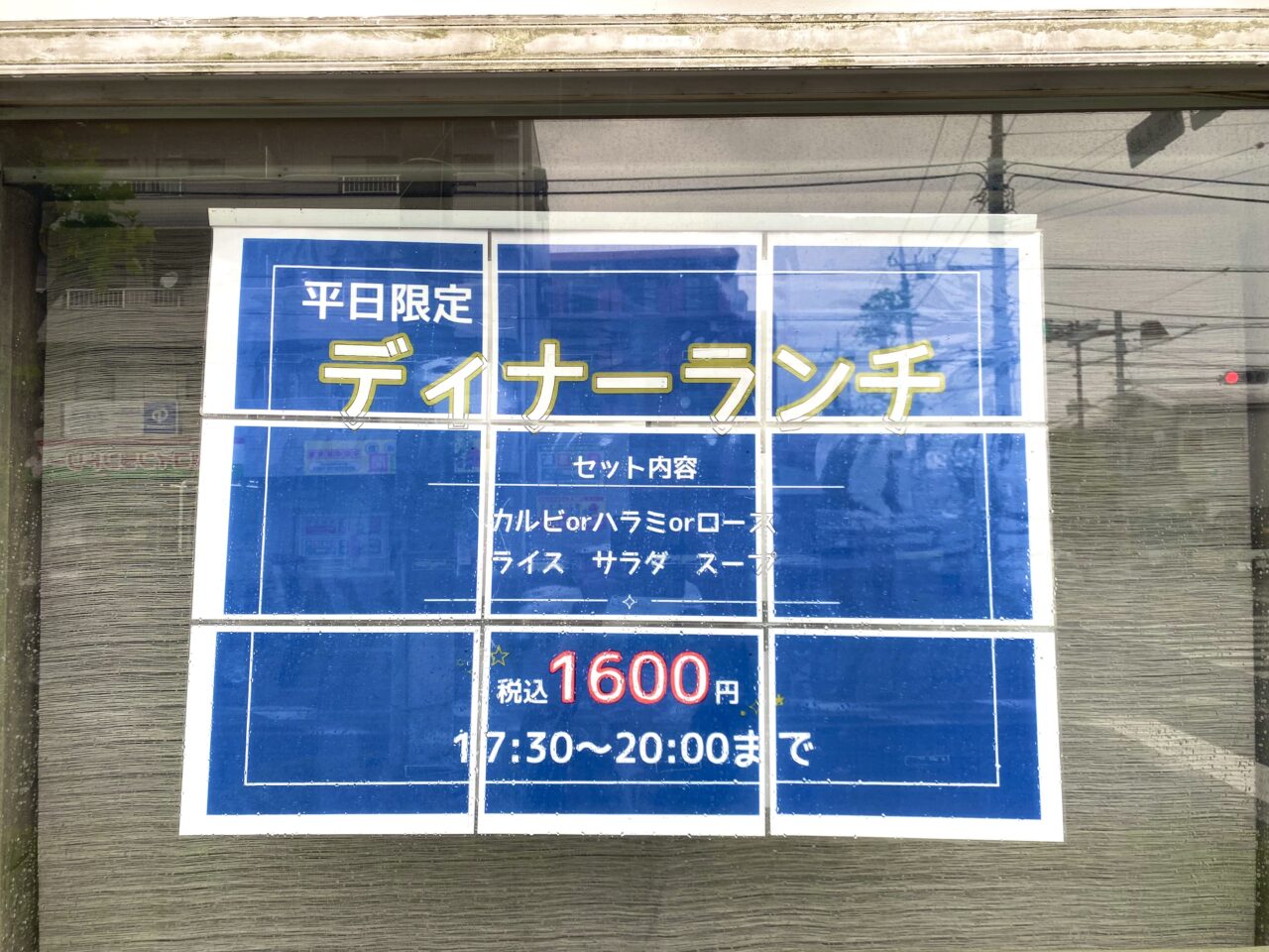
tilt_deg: +3.9
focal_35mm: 26
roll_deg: +1.5
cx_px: 634
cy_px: 476
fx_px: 953
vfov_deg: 53.1
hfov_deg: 67.3
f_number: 1.8
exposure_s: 1/122
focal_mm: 4.25
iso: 32
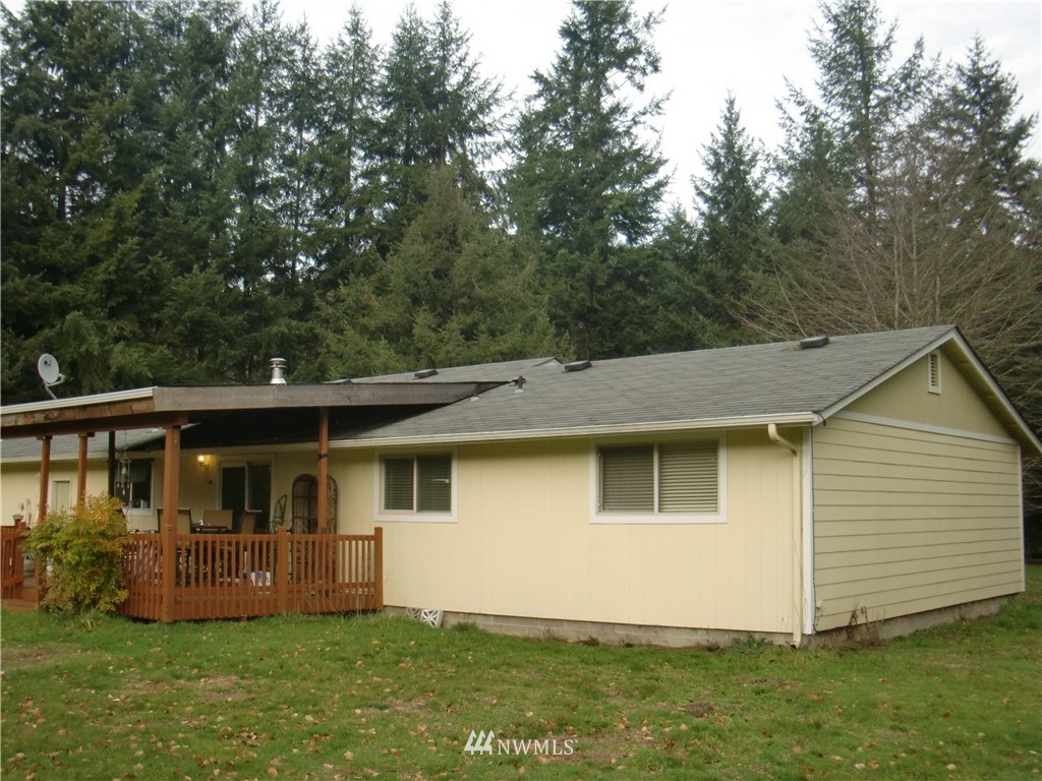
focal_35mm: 38
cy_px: 390
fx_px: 1144
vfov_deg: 37.7
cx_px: 521
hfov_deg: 49.0
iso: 64
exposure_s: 1/100
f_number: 3.9
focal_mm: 6.66
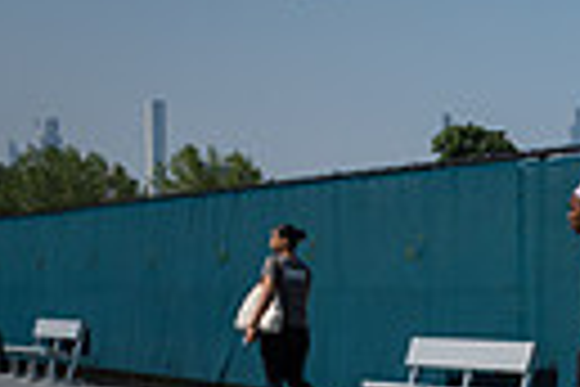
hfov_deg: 12.4
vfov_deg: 9.3
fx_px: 2320
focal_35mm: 144
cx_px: 1187
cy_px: 565
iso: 400
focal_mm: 32
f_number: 5.6
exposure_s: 1/2500
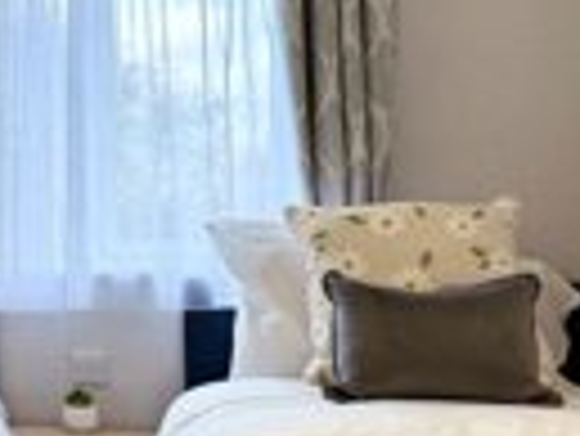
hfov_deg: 25.4
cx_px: -153
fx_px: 1124
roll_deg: +0.7
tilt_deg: +2.8
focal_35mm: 67
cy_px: 198
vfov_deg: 22.0
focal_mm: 6.76
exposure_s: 1/234
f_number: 1.78
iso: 125
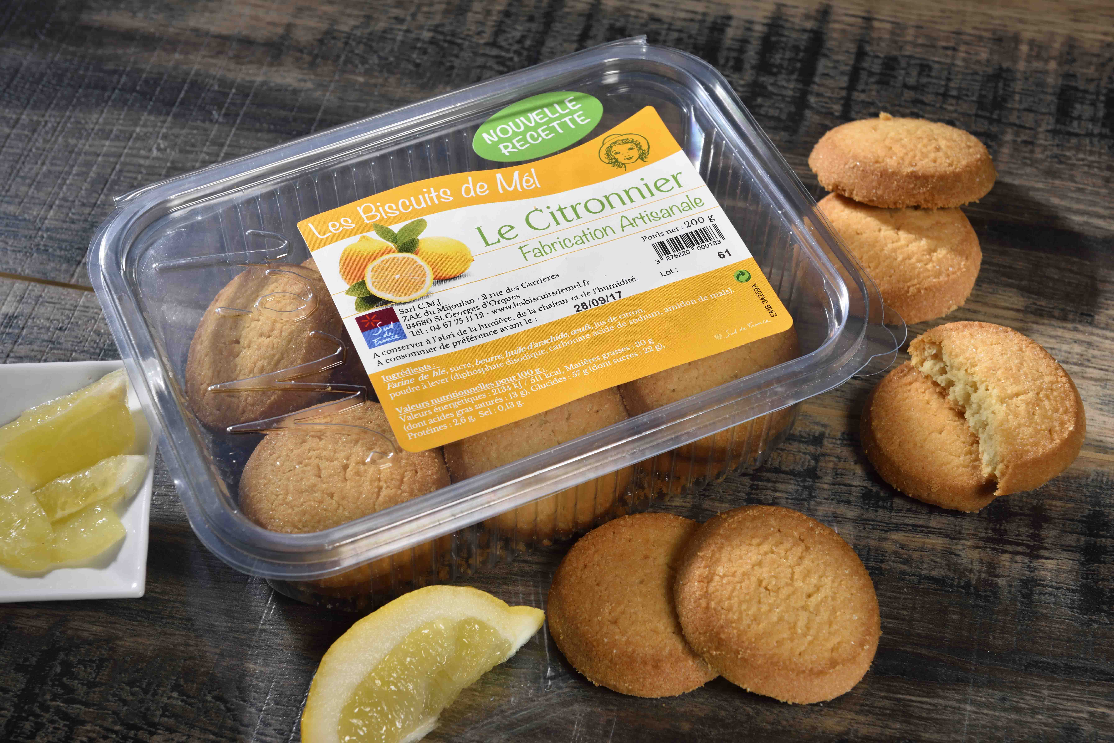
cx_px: 557
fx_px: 2043
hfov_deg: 30.5
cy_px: 372
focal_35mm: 66
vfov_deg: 20.6
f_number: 13
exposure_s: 1/160
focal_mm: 66
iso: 160
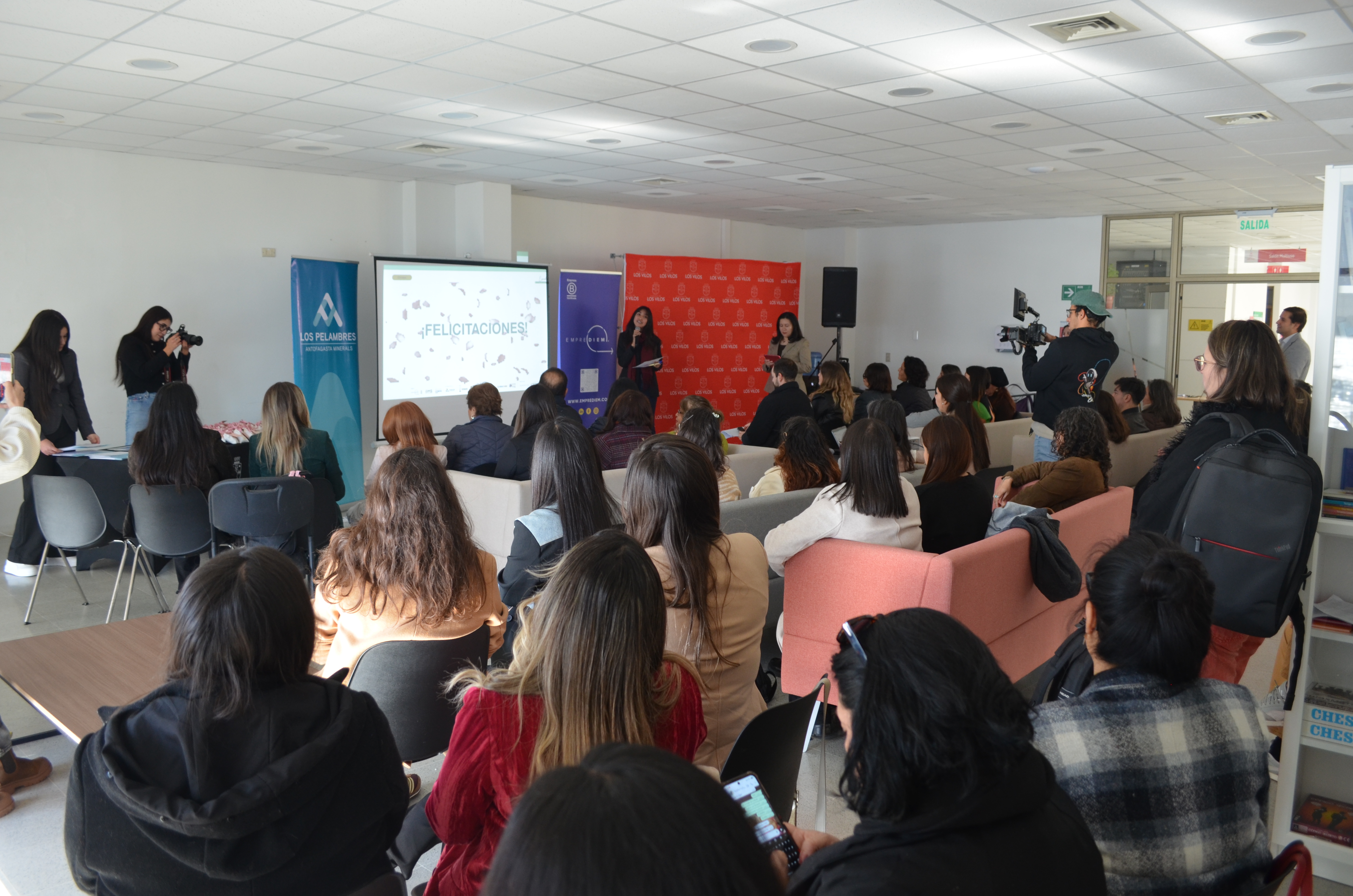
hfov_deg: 67.5
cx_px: 676
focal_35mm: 27
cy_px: 448
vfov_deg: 47.7
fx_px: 1013
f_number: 4
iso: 450
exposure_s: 1/60
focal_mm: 18
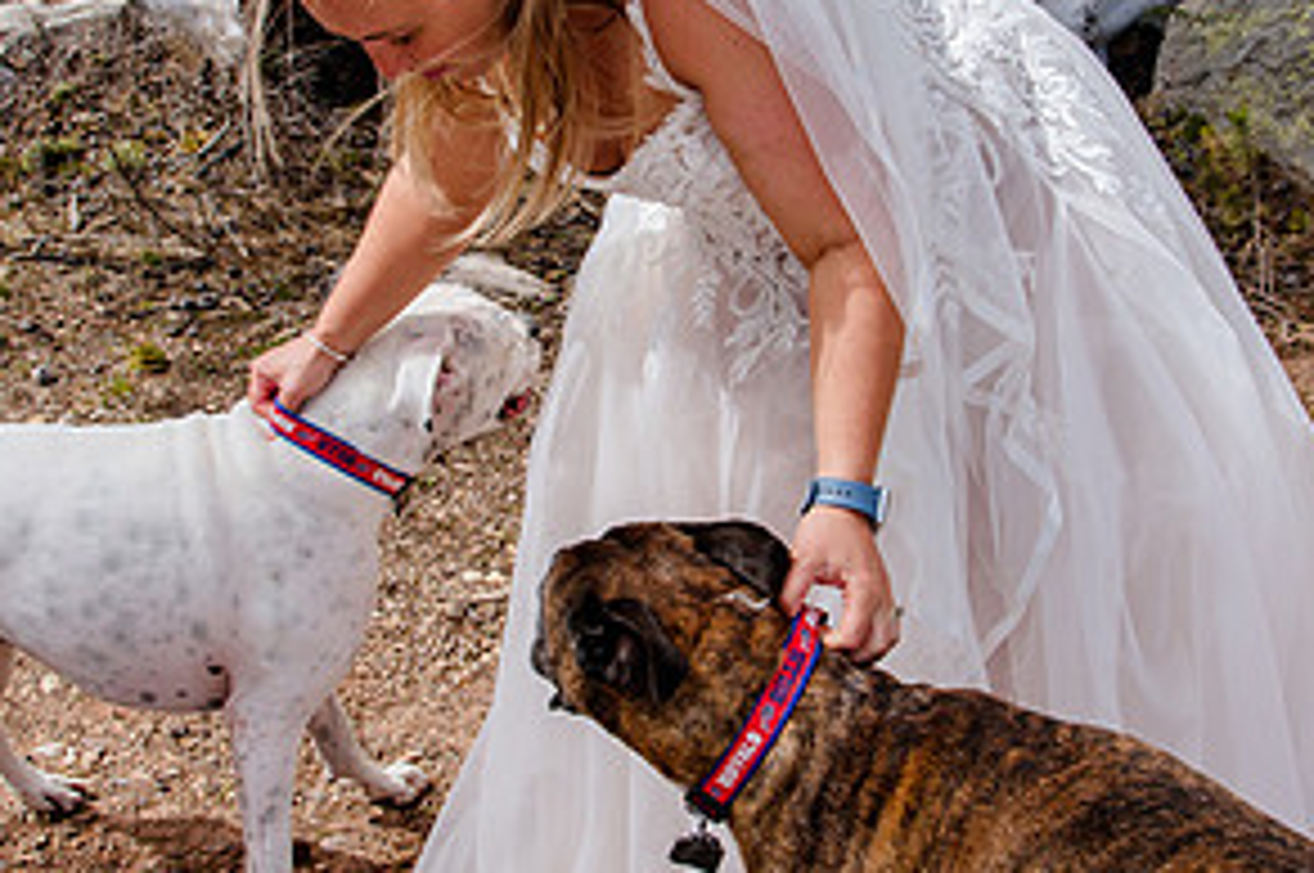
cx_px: 684
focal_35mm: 56
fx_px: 2042
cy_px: 328
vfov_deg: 24.1
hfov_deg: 35.7
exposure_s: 1/250
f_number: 9
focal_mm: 24
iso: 250
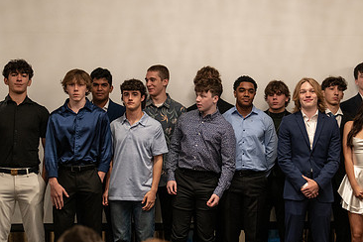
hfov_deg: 24.1
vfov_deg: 16.2
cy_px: 147
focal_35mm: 84
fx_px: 847
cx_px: 246
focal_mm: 50
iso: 2500
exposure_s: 1/320
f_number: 1.2
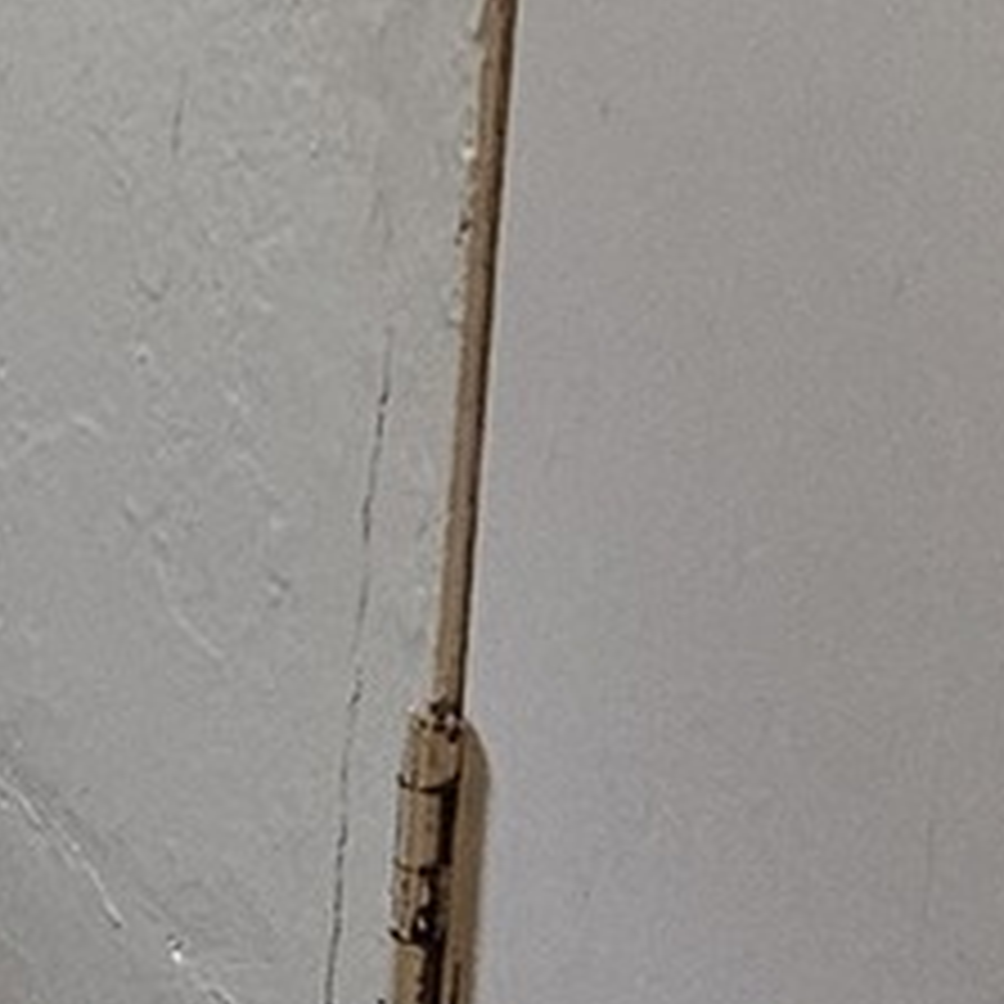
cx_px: -1418
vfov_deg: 8.0
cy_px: -873
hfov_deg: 7.7
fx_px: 6891
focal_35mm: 210
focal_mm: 5.4
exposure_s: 1/120
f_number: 1.8
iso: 250
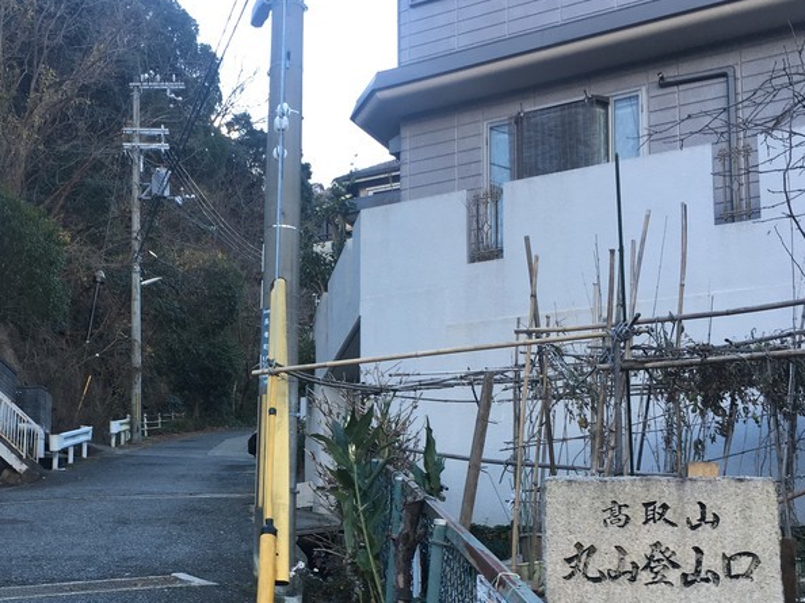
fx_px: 1162
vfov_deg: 28.6
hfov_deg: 37.6
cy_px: 459
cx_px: 240
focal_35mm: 50
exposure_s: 1/120
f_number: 2.2
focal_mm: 4.15
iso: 32
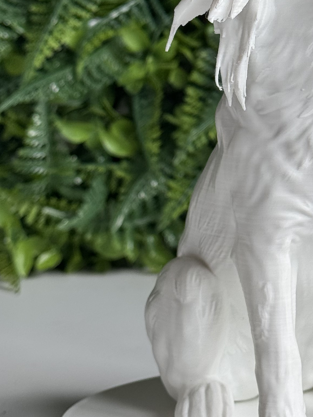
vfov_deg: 15.6
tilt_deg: -2.4
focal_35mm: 126
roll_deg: +1.5
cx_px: 292
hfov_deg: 11.7
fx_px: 1519
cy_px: 98
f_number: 1.78
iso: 64
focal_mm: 6.76
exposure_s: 1/315
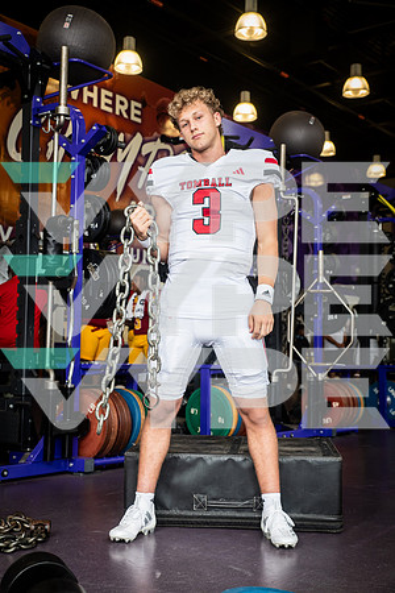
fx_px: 790
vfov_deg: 41.1
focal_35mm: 48
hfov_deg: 28.1
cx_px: 198
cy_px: 296
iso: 500
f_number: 5.6
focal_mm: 48
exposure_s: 1/250
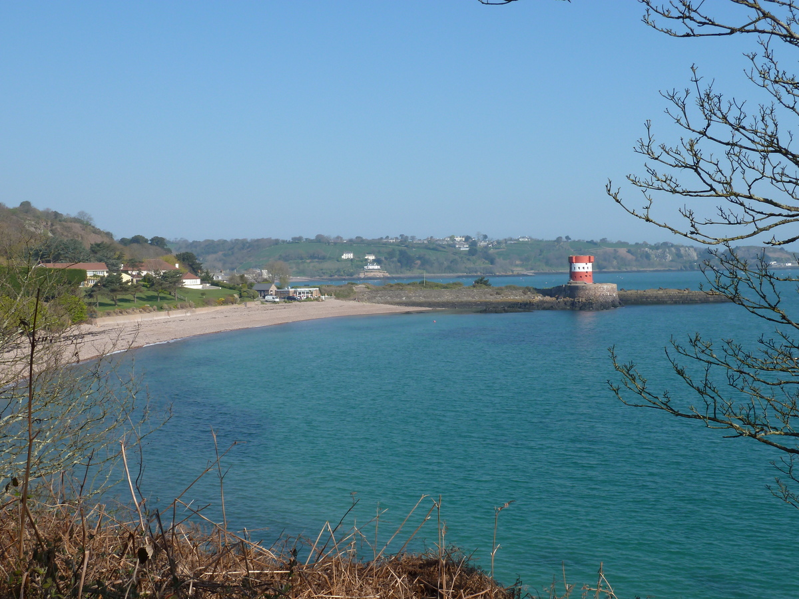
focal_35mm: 42
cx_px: 400
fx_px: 969
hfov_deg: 44.8
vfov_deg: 34.3
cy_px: 300
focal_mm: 6.9
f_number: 5
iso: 80
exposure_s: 1/400
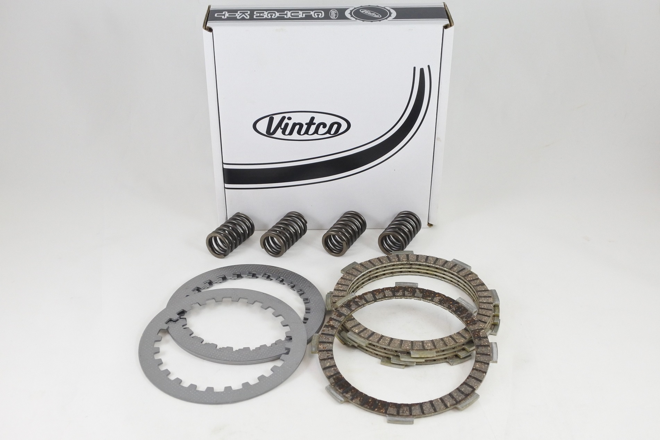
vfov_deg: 34.2
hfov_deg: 49.6
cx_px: 330
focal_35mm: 39
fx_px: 715
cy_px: 220
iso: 640
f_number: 4.2
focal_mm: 14.7
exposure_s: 1/125
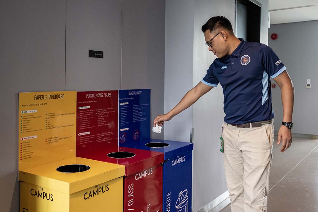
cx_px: 159
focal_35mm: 32
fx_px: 278
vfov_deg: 41.7
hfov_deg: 59.5
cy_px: 106
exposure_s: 1/200
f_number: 5.6
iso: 2800
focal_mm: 31.5
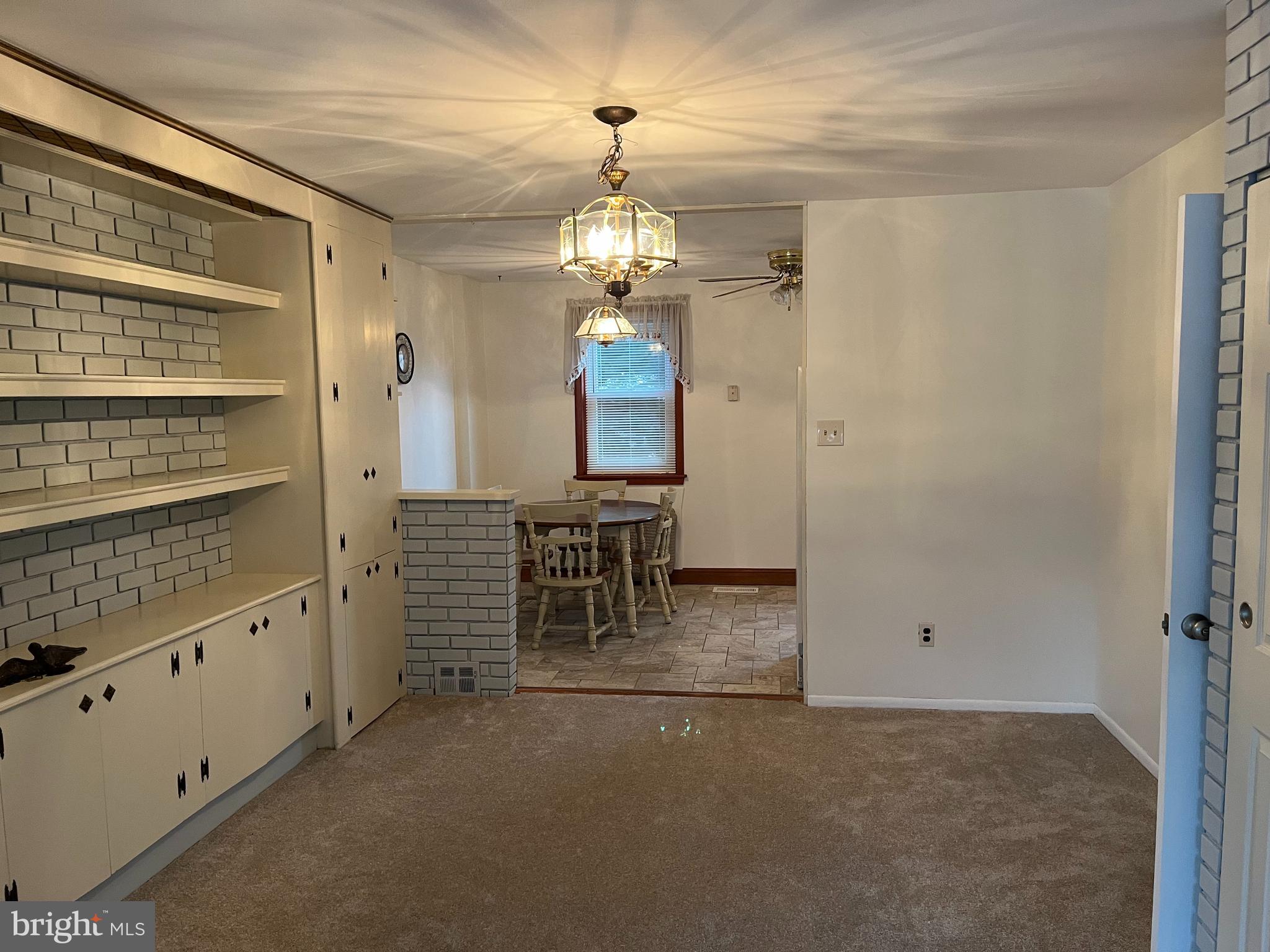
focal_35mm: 26
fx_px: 954
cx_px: 635
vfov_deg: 53.1
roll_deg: +1.7
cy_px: 476
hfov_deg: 67.3
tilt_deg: -5.4
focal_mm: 5.1
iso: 200
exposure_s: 1/60
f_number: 1.6
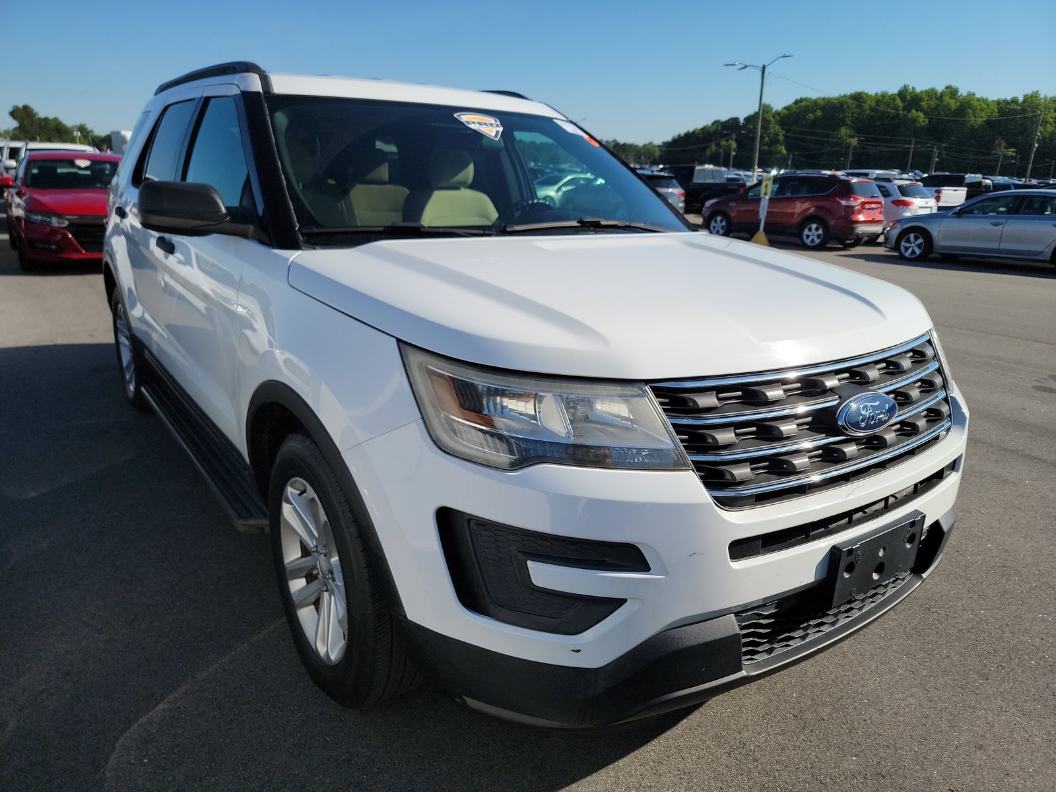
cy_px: 396
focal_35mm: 24
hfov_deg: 71.6
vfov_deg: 56.8
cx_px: 528
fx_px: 732
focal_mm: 6.7
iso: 50
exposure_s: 1/1182
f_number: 1.8
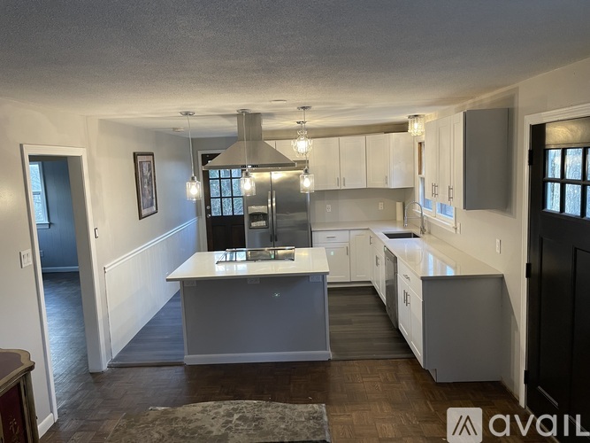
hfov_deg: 67.3
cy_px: 222
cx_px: 295
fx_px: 443
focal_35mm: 26
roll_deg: +2.9
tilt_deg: -7.6
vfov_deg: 53.0
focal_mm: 4.2
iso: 160
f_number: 1.6
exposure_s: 1/60
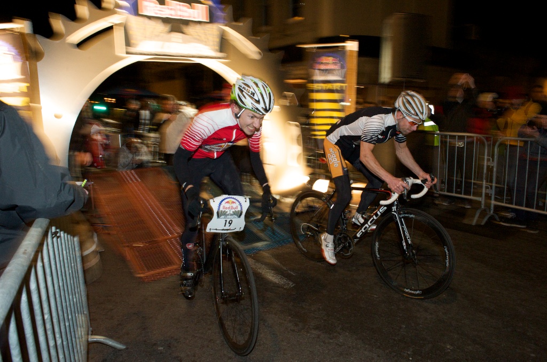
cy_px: 181
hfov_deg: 73.9
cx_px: 274
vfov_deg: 52.9
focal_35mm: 24
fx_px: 364
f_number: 10
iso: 8000
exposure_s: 1/40
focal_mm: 24
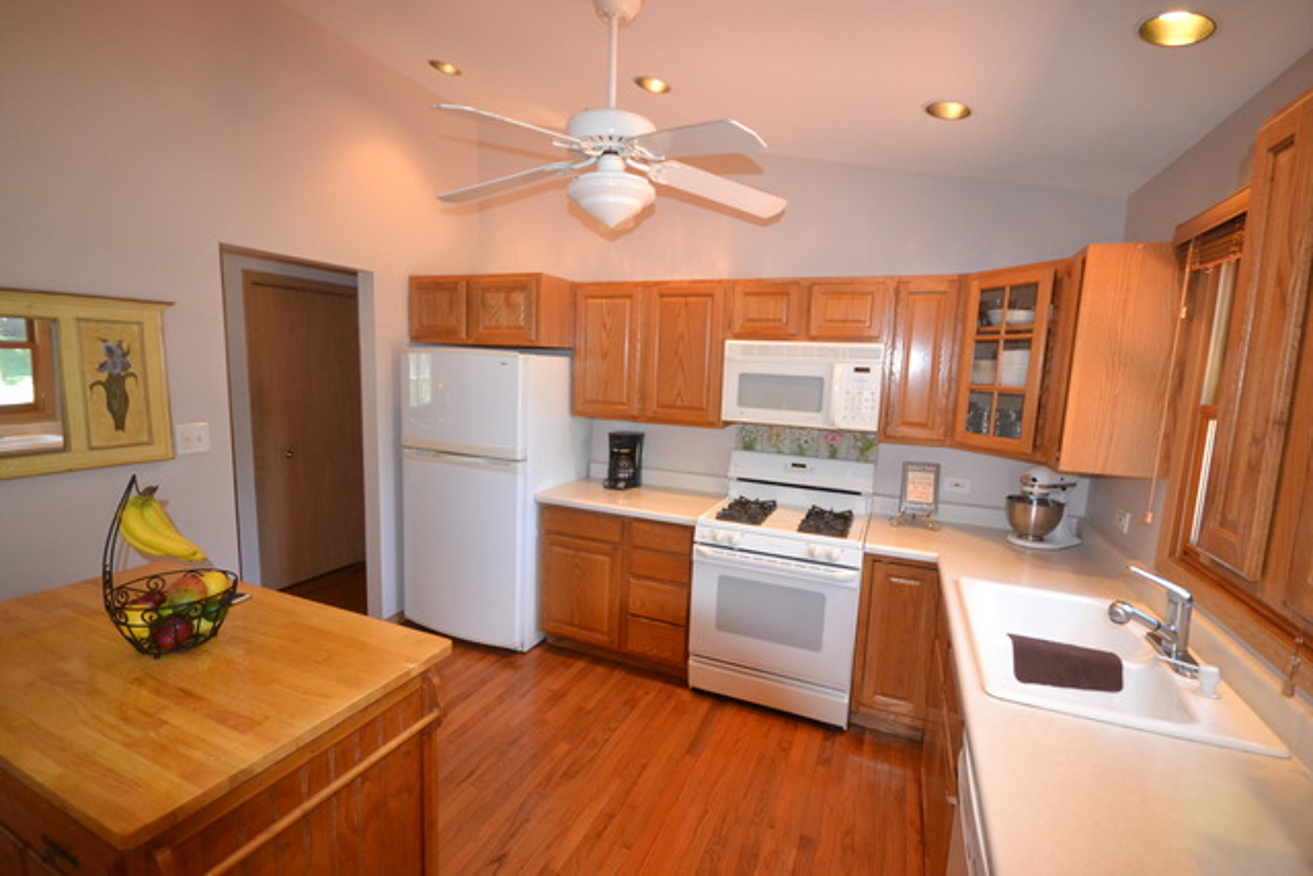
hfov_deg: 100.4
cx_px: 656
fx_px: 547
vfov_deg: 77.4
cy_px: 438
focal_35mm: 15
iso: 2200
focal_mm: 10
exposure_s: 1/60
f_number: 4
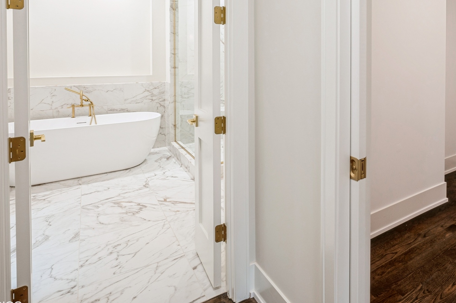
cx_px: 303
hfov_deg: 73.9
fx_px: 291
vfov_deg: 51.8
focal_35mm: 23
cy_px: 64
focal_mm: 14
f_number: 8
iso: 200
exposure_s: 1/5
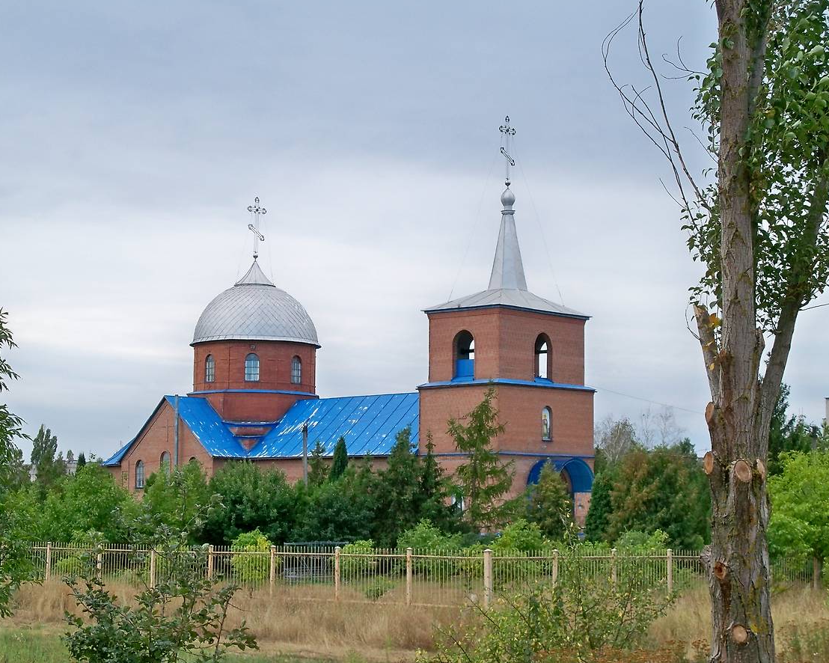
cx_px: 385
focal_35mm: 74
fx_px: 1815
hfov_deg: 25.7
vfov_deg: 20.7
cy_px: 331
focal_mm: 12.3
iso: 80
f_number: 4.1
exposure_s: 1/250
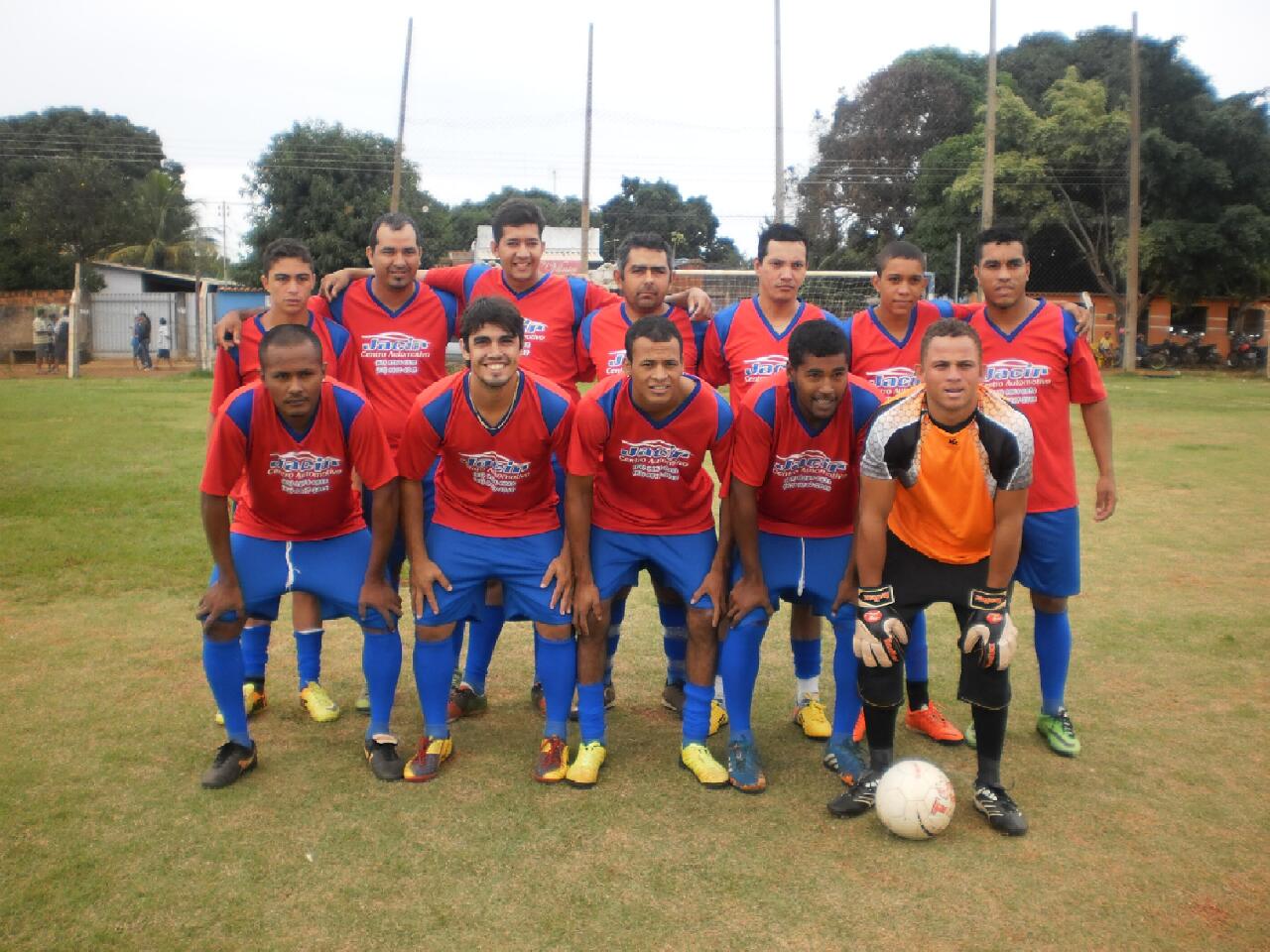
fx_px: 1321
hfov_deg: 51.4
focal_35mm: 36
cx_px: 635
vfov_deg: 39.7
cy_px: 476
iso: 100
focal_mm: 6.3
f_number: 3.1
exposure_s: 1/250
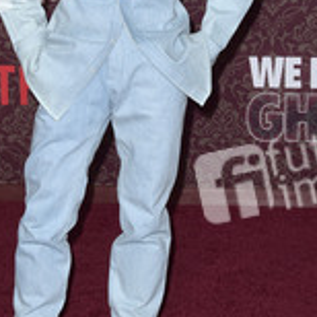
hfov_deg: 12.1
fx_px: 1492
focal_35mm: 144
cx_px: 114
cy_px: 72
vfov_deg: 12.1
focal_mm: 65
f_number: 6.3
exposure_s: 1/250
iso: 400
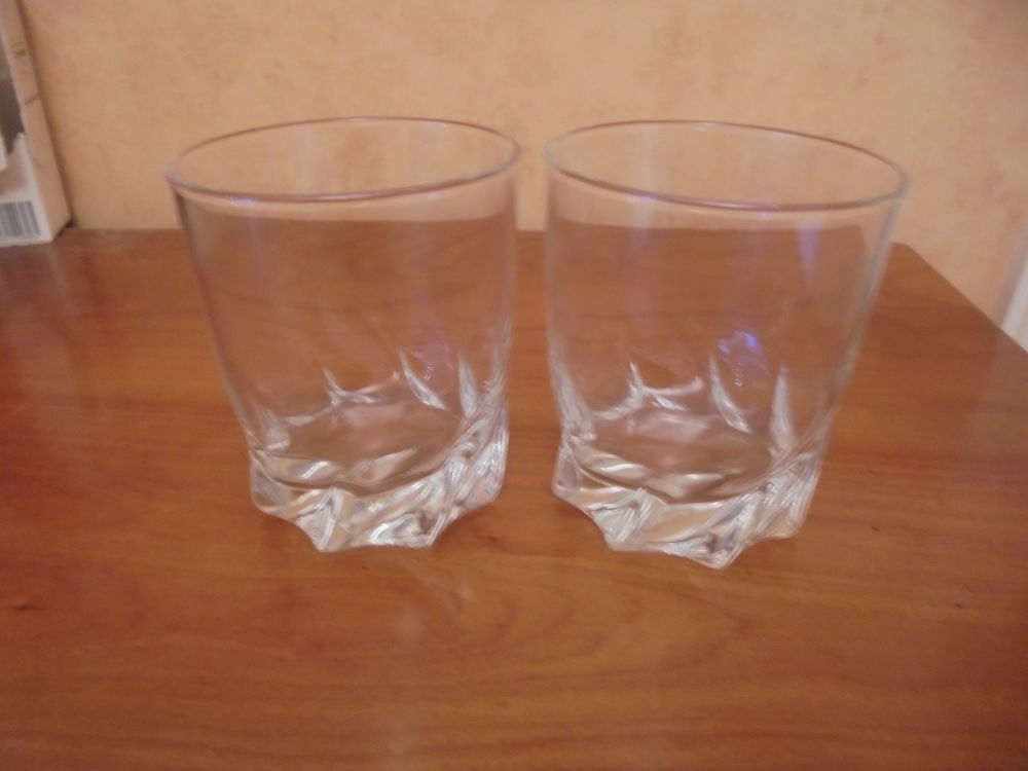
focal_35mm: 26
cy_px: 386
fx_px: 772
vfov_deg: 53.1
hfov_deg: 67.3
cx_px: 514
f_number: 3.5
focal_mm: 4.6
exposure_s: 1/8
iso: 400
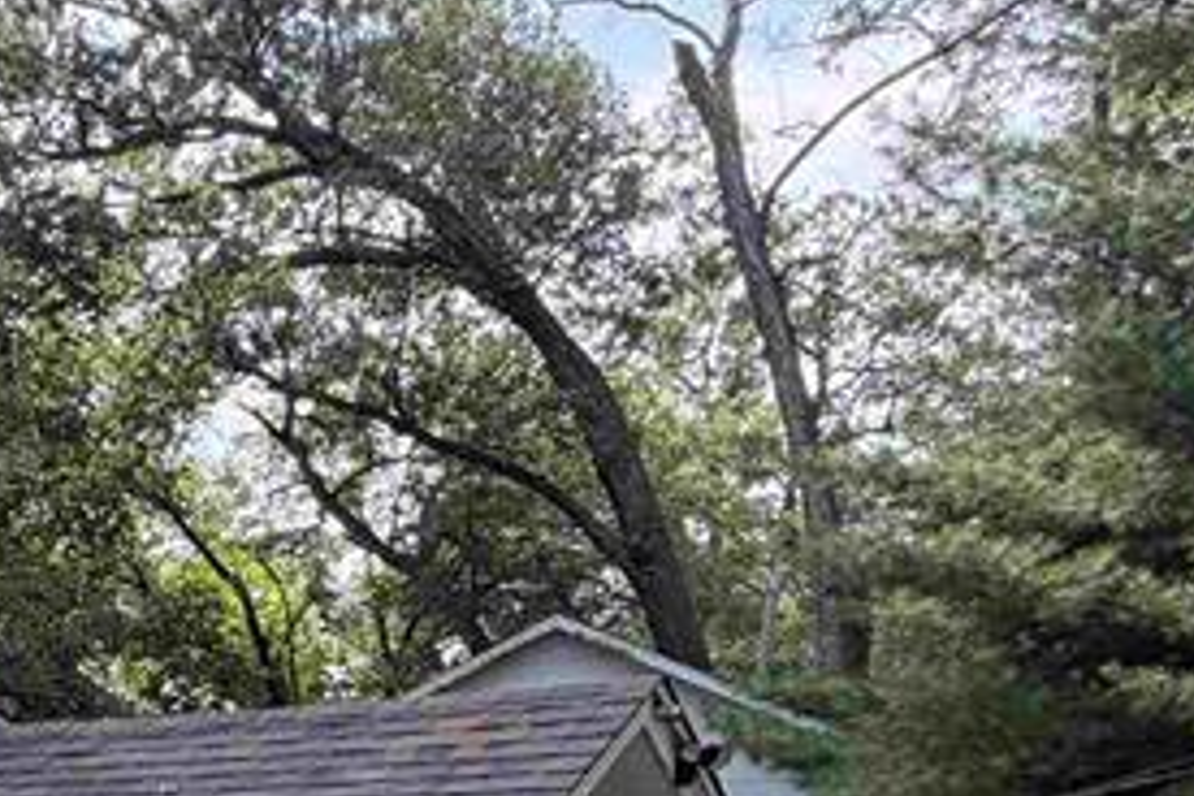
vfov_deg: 22.1
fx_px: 1791
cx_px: -411
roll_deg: -0.5
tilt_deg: -6.7
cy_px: 1082
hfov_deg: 28.9
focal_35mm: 54
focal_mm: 2.22
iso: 40
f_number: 2.2
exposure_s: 1/241
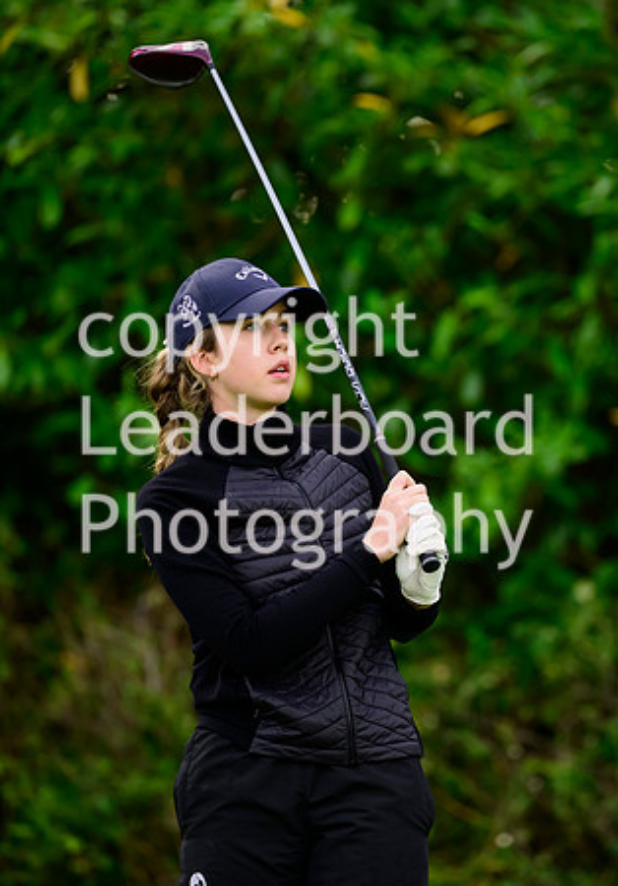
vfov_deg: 6.2
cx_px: 471
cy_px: 442
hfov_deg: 4.4
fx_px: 8118
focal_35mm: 325
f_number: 2.8
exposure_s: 1/2500
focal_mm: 200
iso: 1600
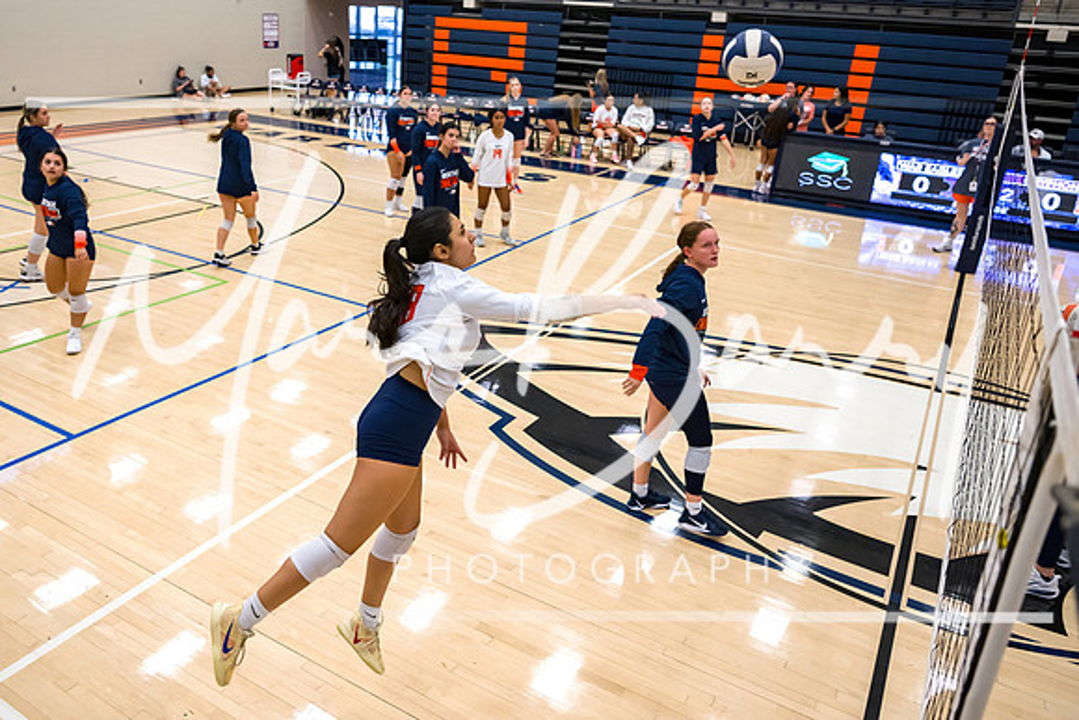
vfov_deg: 46.6
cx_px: 462
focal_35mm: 28
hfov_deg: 65.5
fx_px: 834
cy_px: 315
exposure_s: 1/1000
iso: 2000
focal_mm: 24
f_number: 2.8
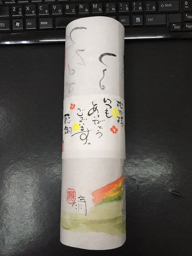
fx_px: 214
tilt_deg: -79.8
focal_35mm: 29
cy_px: 128
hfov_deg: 48.2
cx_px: 96
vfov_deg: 61.7
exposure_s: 1/30
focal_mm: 4.15
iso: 50
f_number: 2.2
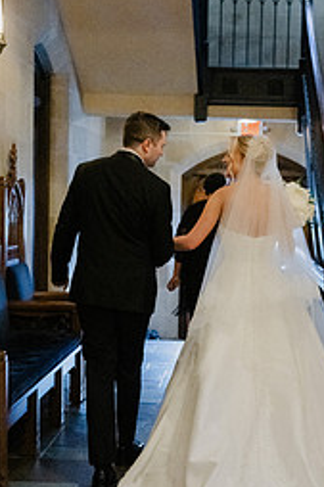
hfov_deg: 21.8
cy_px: 253
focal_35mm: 62
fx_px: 838
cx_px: 220
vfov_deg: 32.4
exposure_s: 1/200
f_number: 2.8
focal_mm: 35
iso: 8000
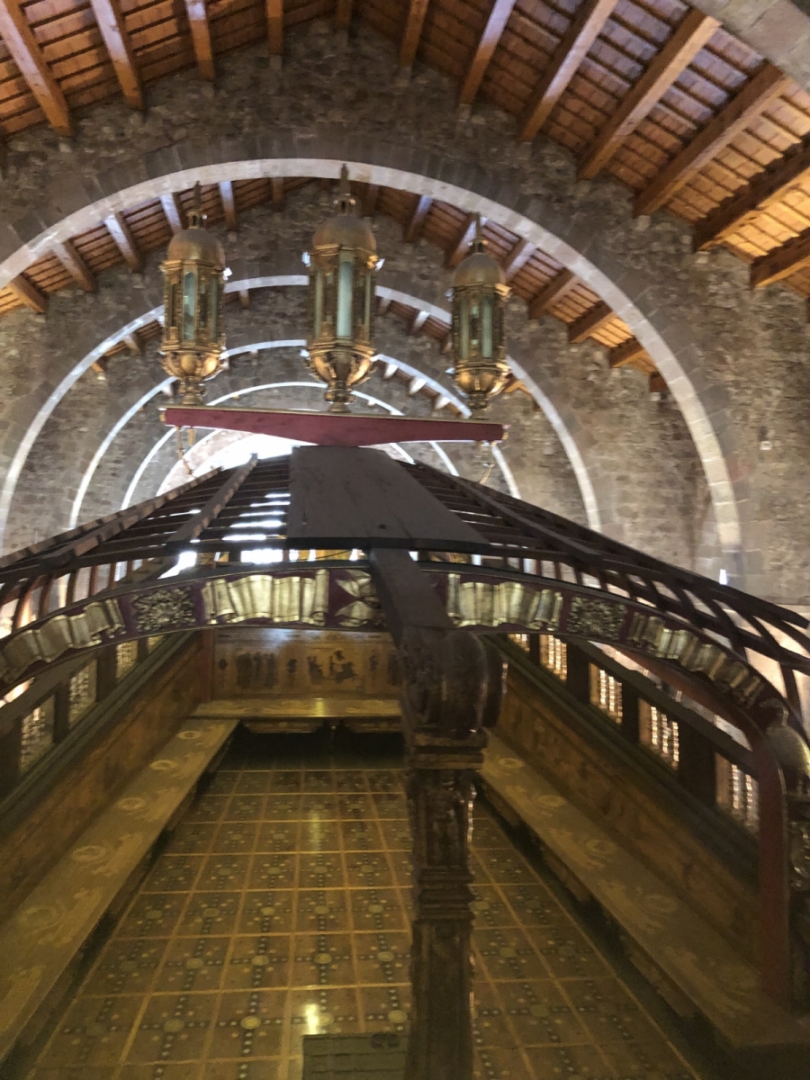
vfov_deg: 63.4
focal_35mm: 28
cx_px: 405
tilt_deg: +2.5
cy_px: 540
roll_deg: -2.3
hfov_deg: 49.7
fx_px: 874
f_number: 1.8
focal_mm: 3.99
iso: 100
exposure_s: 1/4
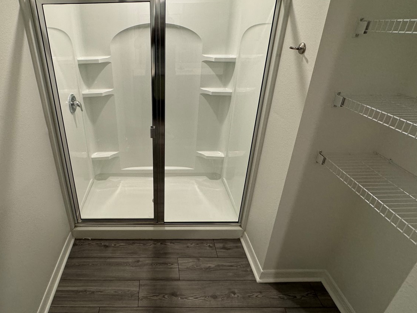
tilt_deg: -24.4
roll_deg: +1.6
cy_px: 125
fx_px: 241
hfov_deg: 80.1
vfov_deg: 65.4
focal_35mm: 20
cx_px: 153
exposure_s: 1/120
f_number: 2.2
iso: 250
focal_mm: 2.22
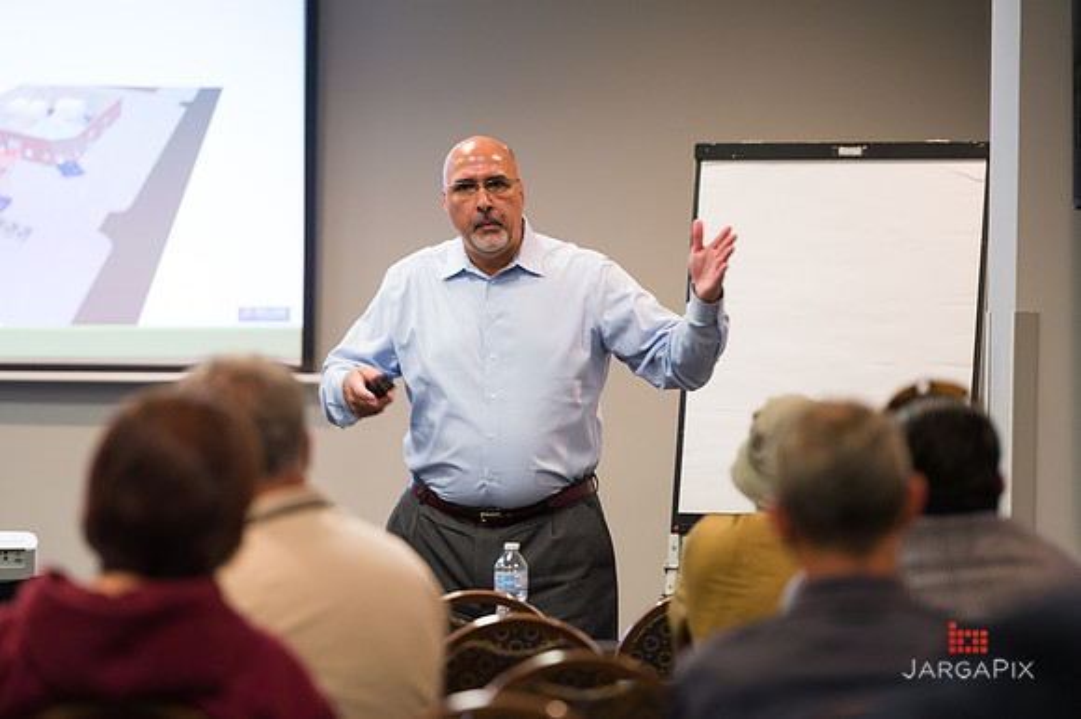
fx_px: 6002
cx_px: 540
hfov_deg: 10.3
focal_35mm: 200
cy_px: 360
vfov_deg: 6.9
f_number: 3.2
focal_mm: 200
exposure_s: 1/125
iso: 2500
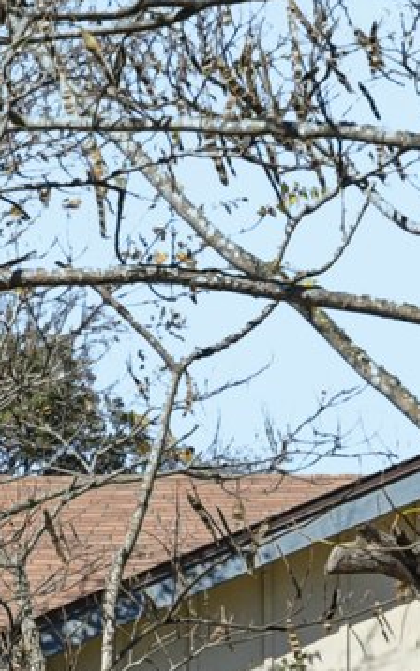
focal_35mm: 134
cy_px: 526
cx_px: 11
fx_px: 2452
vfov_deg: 15.5
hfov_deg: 9.7
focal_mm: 23
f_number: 8
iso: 400
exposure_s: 1/800
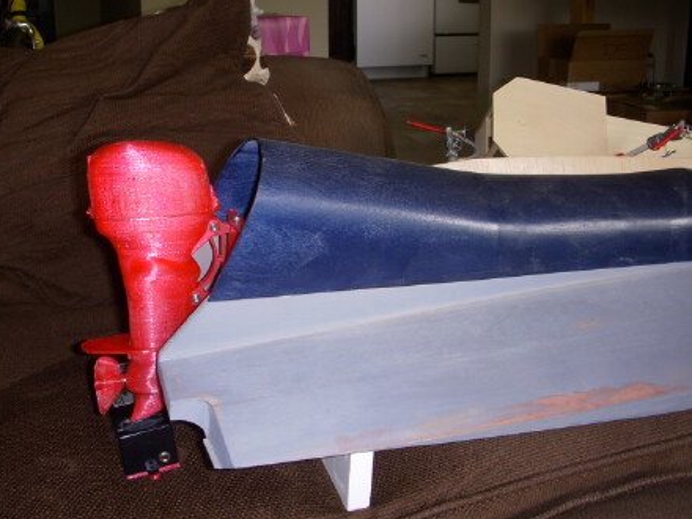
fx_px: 920
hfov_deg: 41.1
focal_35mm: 46
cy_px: 261
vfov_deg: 31.5
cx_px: 278
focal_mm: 6.3
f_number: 3.3
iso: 100
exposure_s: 1/30
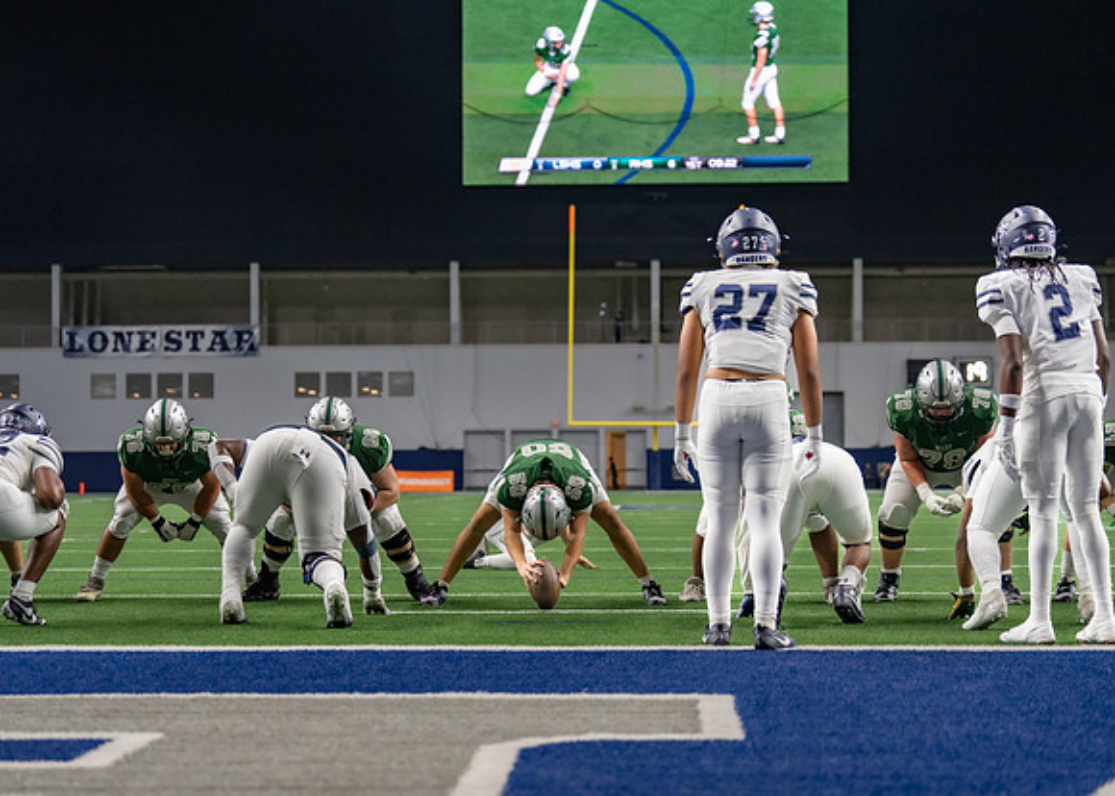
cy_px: 436
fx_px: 2542
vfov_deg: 17.8
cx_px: 551
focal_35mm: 80
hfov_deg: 24.7
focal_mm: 70
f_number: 2.8
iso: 2000
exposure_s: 1/800
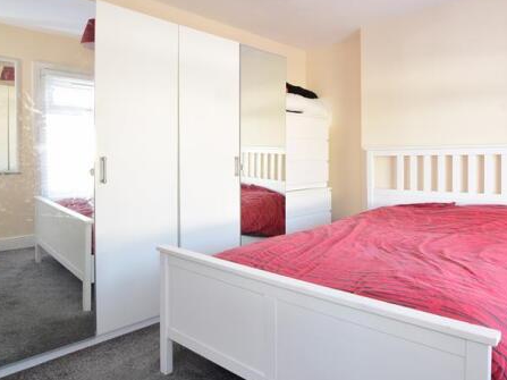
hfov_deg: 68.7
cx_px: 341
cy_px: 164
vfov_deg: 55.9
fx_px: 357
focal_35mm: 24
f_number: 18
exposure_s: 1/2
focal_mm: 11.5
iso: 250
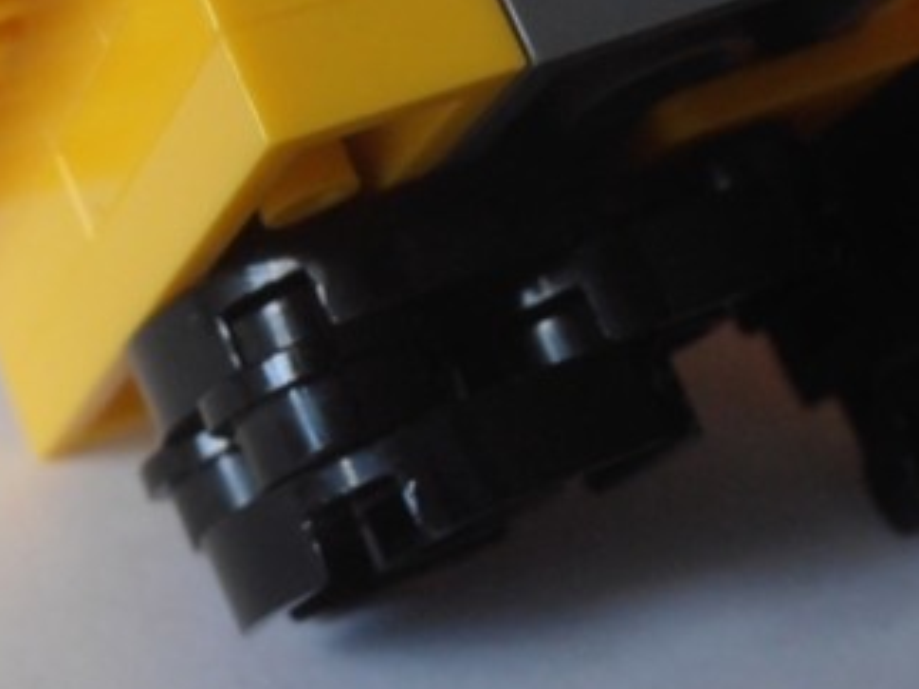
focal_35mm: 103
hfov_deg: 19.1
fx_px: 2733
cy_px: 275
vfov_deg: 14.3
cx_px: 361
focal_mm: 6.61
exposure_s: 1/40
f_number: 3.9
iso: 125
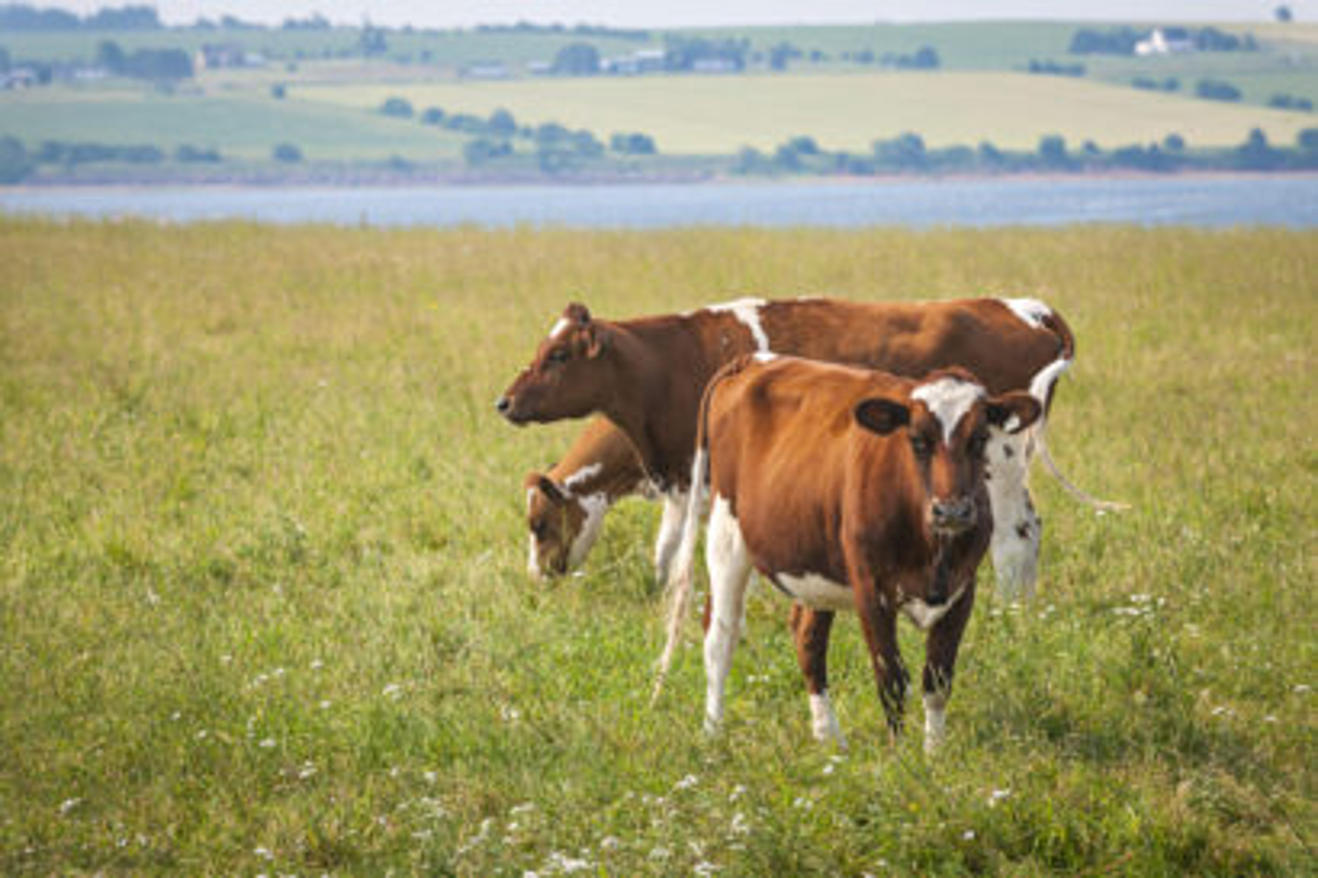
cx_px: 659
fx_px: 7319
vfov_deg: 6.9
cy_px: 439
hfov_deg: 10.3
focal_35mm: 200
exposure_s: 1/200
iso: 200
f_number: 8
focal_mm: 200
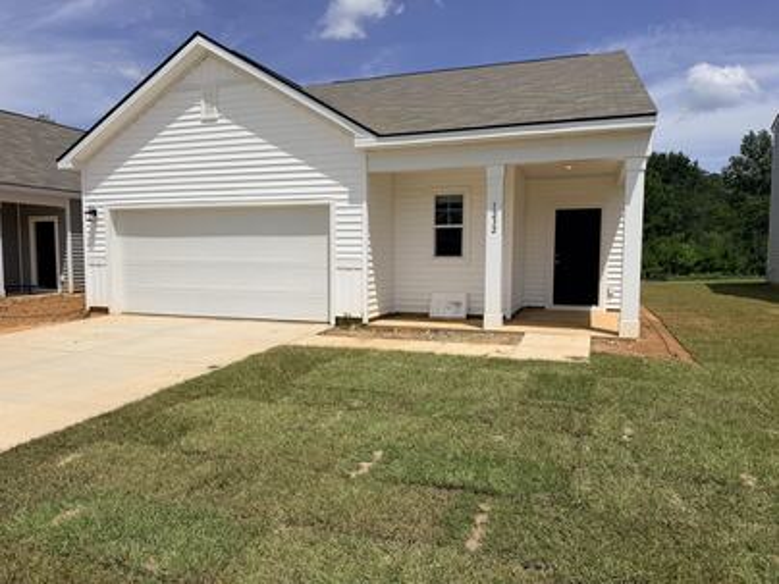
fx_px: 540
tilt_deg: -5.2
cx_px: 390
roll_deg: +0.1
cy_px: 292
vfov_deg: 56.8
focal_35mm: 24
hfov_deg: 71.6
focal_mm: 6.76
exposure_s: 1/10309
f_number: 1.78
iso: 80
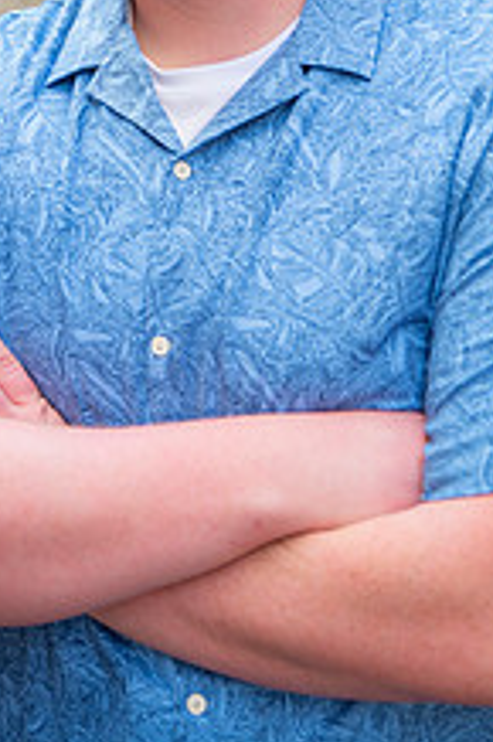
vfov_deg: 21.2
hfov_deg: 14.3
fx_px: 1954
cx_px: 102
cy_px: 163
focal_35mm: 95
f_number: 2.8
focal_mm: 46
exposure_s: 1/160
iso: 160
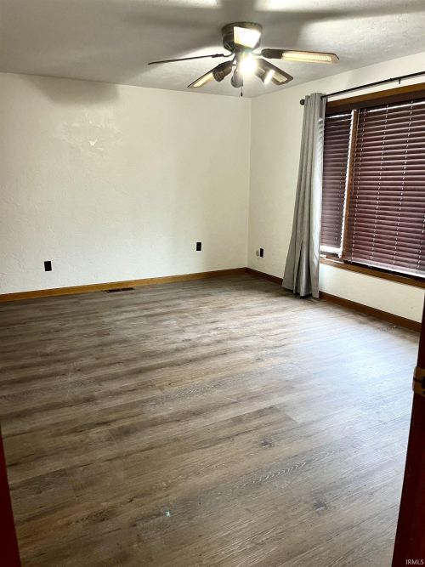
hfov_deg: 53.0
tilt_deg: -15.3
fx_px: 426
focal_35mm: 26
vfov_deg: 67.3
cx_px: 212
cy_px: 284
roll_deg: -0.8
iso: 200
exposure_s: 1/60
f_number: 1.6
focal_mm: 5.1
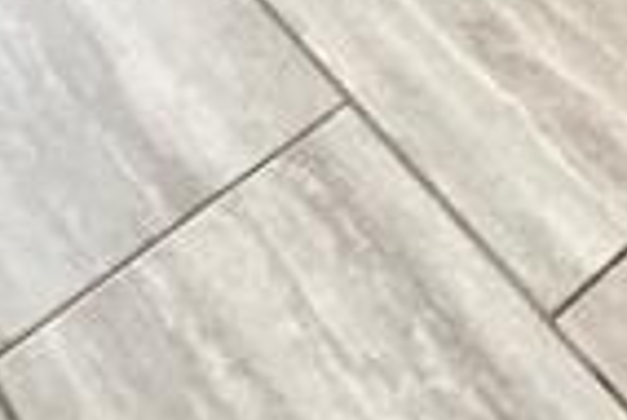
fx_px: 1831
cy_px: -1163
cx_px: 1020
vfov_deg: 8.4
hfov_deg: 17.0
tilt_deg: -8.0
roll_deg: +1.1
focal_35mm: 105
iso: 250
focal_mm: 2.22
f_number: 2.2
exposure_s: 1/100
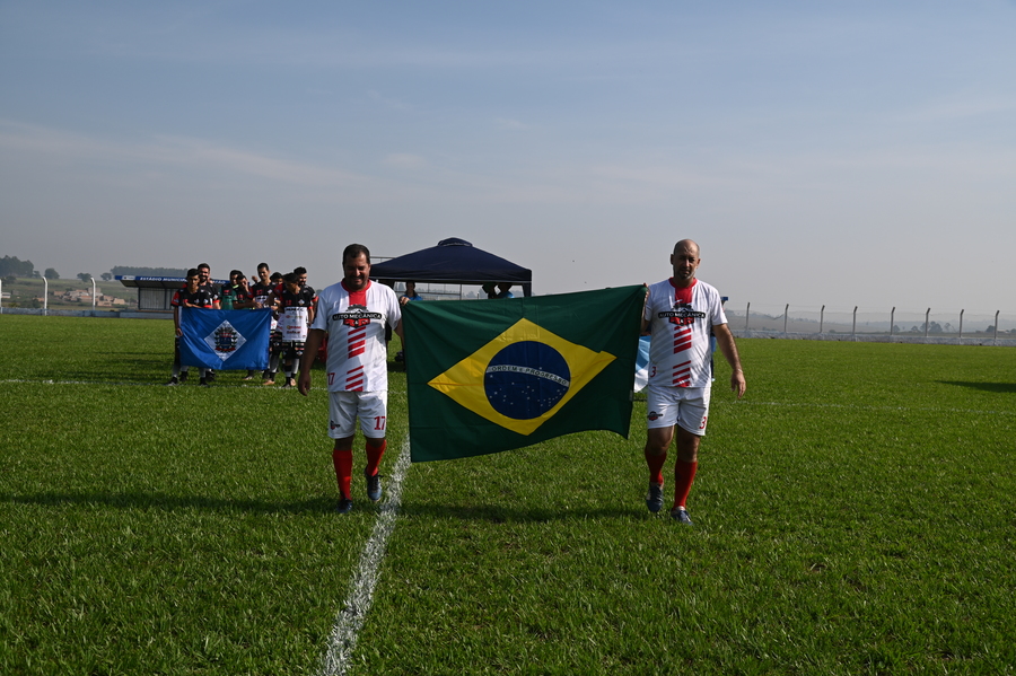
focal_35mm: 38
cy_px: 338
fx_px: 1072
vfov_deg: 35.0
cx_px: 508
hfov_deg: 50.7
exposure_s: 1/500
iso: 100
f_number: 7.1
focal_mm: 38
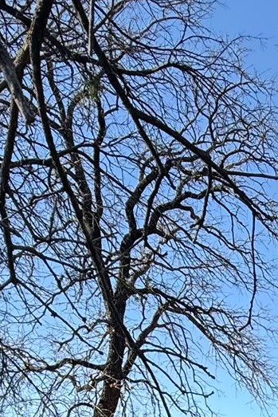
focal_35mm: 57
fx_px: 660
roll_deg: +0.3
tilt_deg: -2.9
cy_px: 573
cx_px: 364
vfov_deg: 27.6
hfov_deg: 21.5
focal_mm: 2.22
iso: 50
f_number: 2.2
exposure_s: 1/679
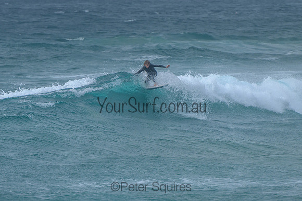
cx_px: 153
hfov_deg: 3.7
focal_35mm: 550
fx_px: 4617
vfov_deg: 2.5
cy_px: 124
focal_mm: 400
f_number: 7.1
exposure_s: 1/2000
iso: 500
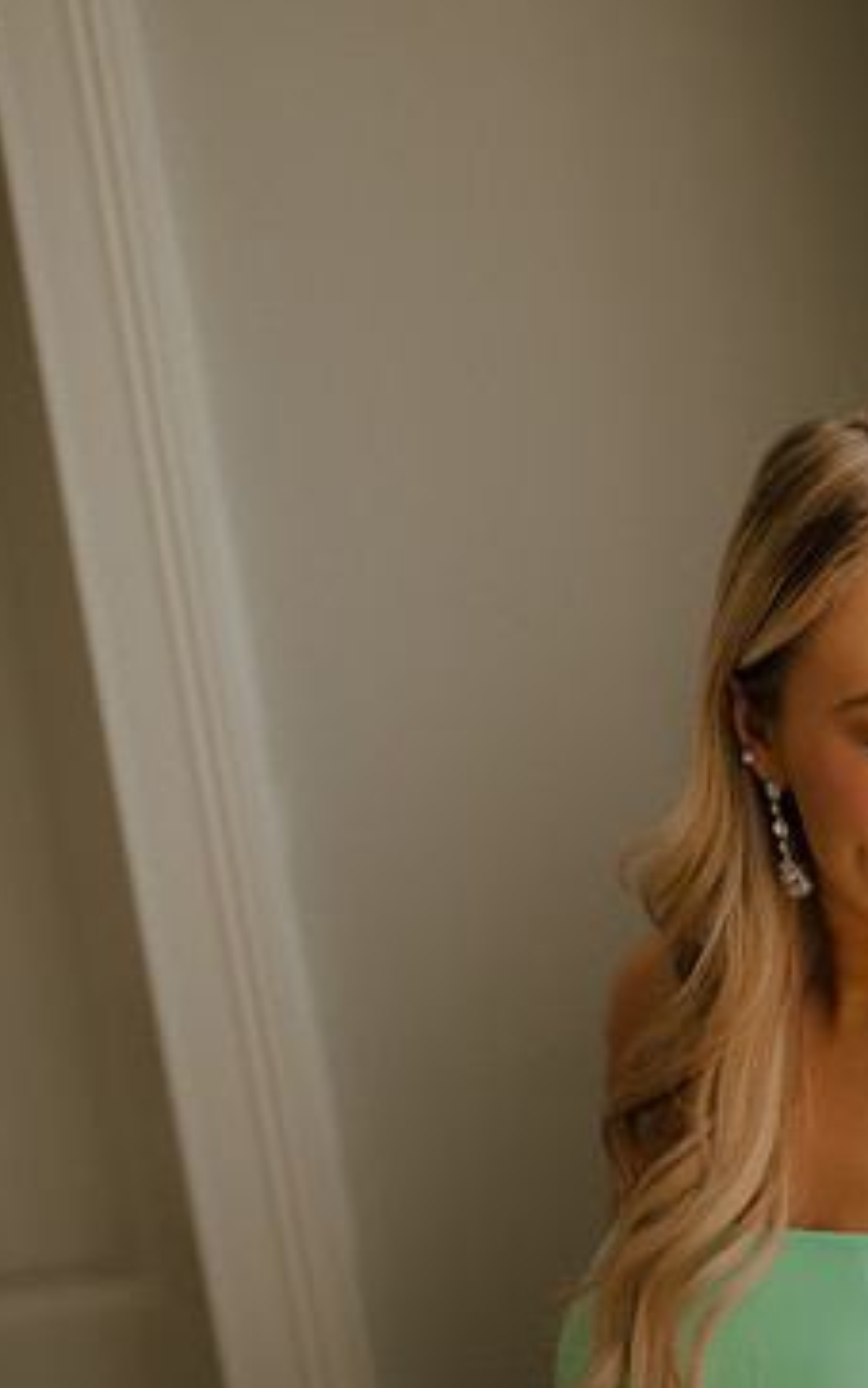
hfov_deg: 21.3
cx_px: 1025
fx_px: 2157
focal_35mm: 57
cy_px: 673
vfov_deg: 35.7
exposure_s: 1/800
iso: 400
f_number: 2.5
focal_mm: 35
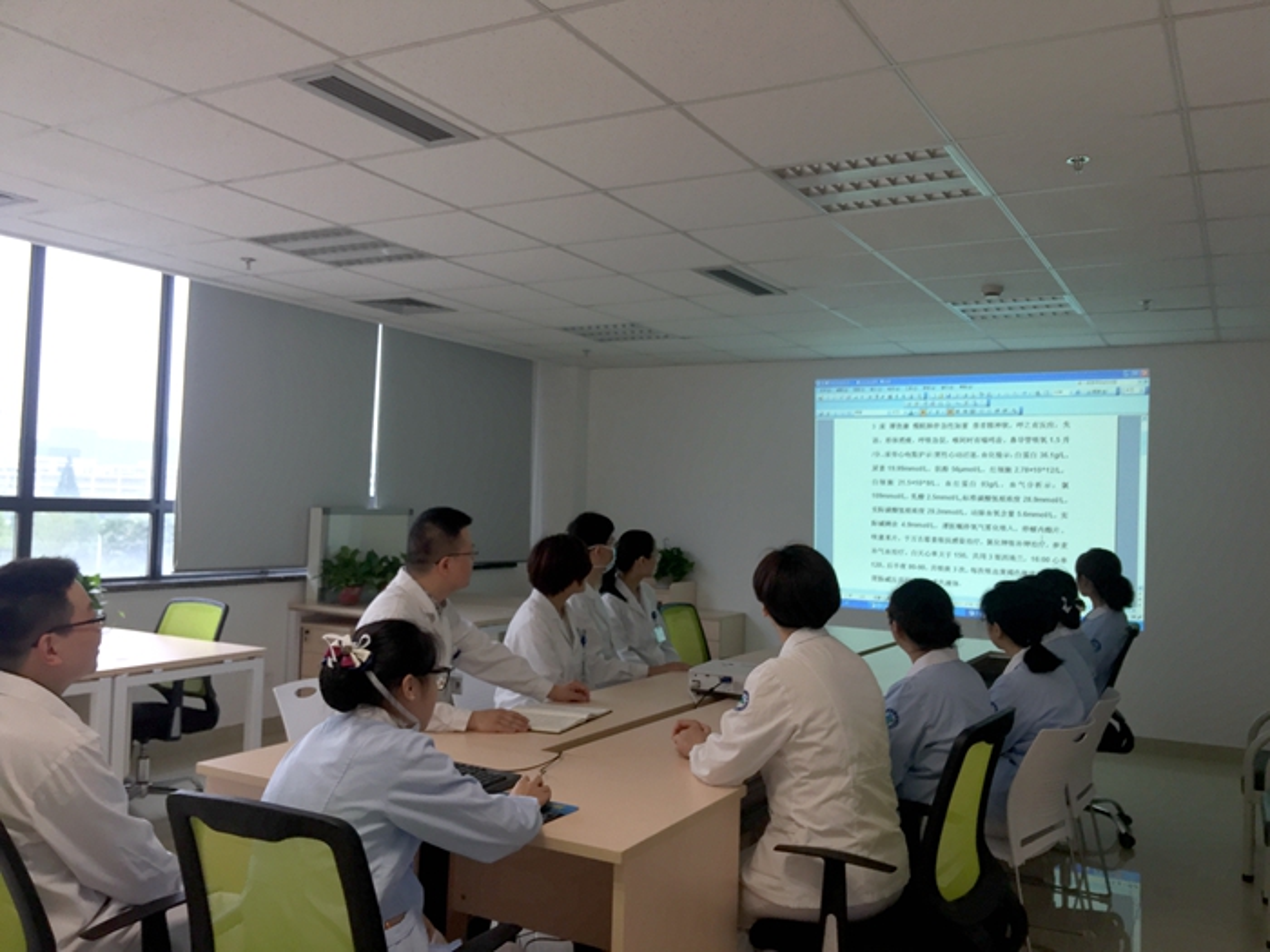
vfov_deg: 48.2
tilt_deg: +3.5
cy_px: 476
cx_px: 635
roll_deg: -2.7
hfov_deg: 61.7
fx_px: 1064
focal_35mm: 29
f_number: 2.2
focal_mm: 4.15
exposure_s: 1/100
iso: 50
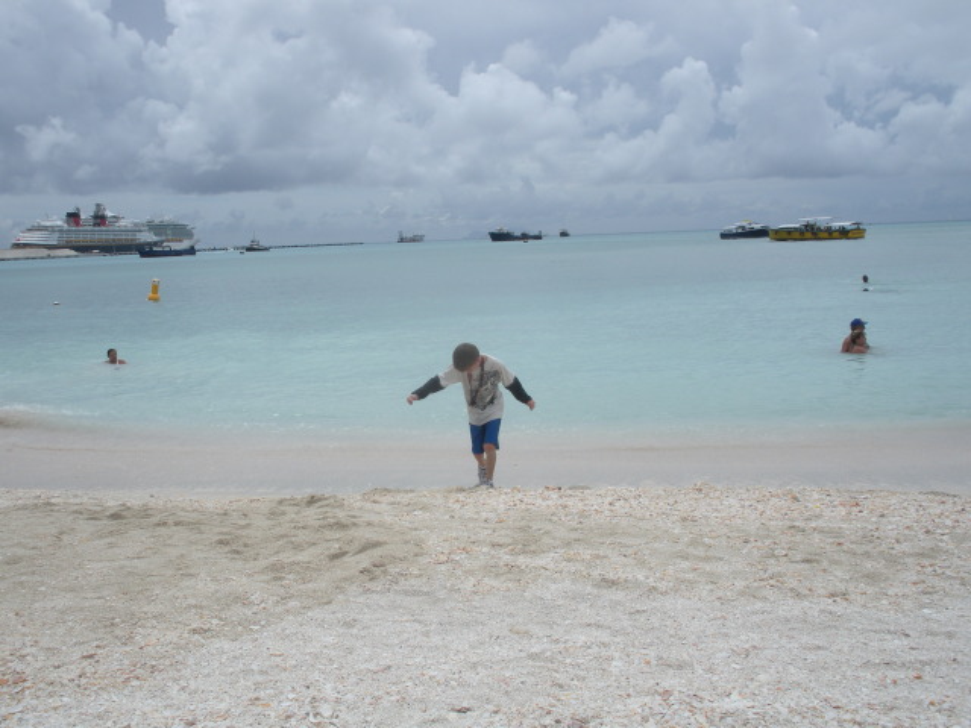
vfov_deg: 39.7
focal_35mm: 36
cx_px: 486
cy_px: 364
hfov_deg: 51.4
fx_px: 1010
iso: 64
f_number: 5.6
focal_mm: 6.3
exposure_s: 1/495
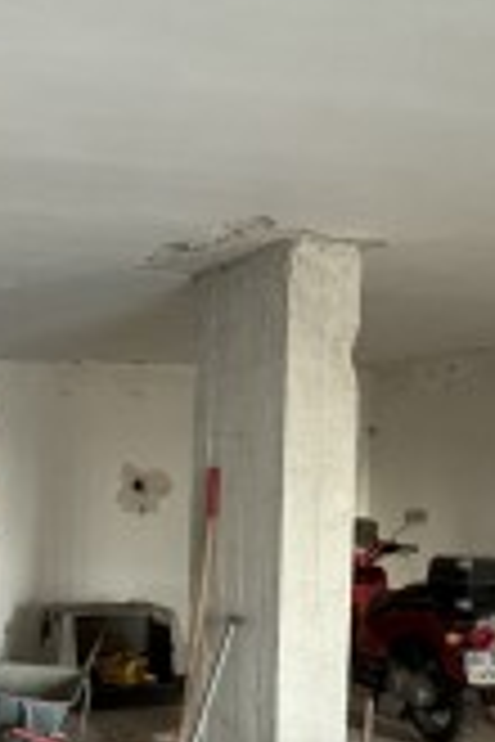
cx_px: -90
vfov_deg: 43.6
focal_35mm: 44
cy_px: 519
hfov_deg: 27.1
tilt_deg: -3.6
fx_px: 907
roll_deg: +1.1
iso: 640
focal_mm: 2.22
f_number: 2.2
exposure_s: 1/60
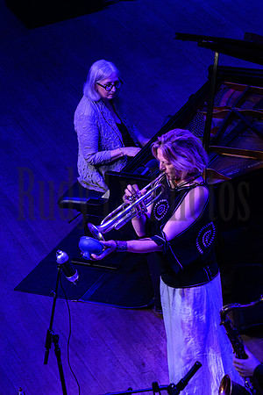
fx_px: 1753
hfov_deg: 8.6
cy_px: 198
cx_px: 132
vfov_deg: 12.8
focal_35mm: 160
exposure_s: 1/320
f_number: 8
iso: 3200
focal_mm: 160
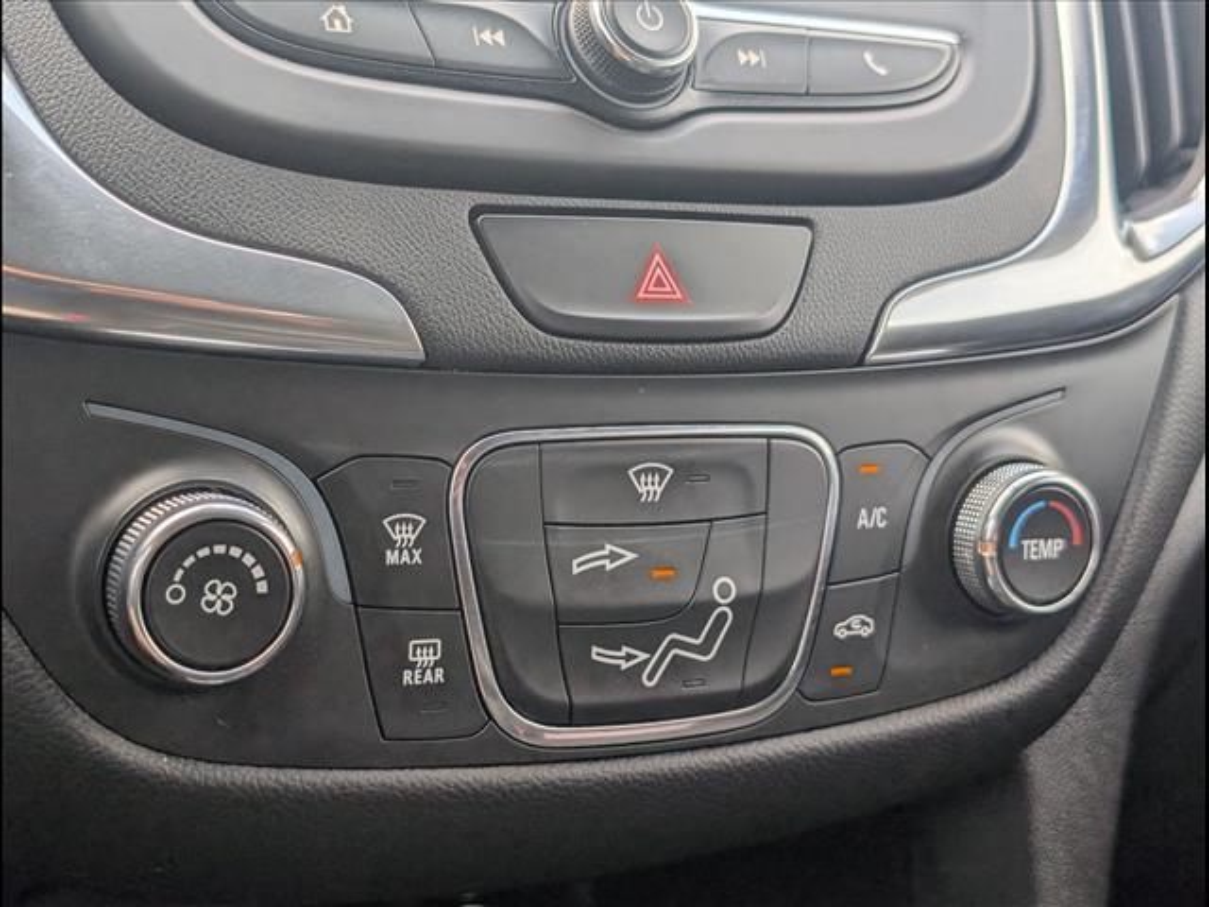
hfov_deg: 38.9
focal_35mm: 49
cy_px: 454
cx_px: 604
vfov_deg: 29.7
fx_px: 1711
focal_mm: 6.9
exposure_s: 1/250
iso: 29
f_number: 1.68
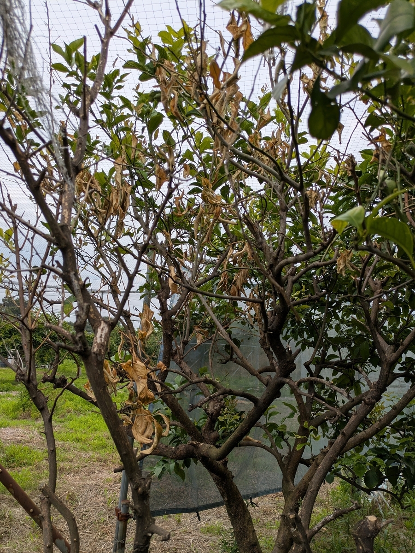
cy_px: 276
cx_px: 208
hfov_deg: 54.9
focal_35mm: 25
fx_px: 399
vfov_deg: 69.4
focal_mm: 5.43
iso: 53
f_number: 1.89
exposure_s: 1/2632
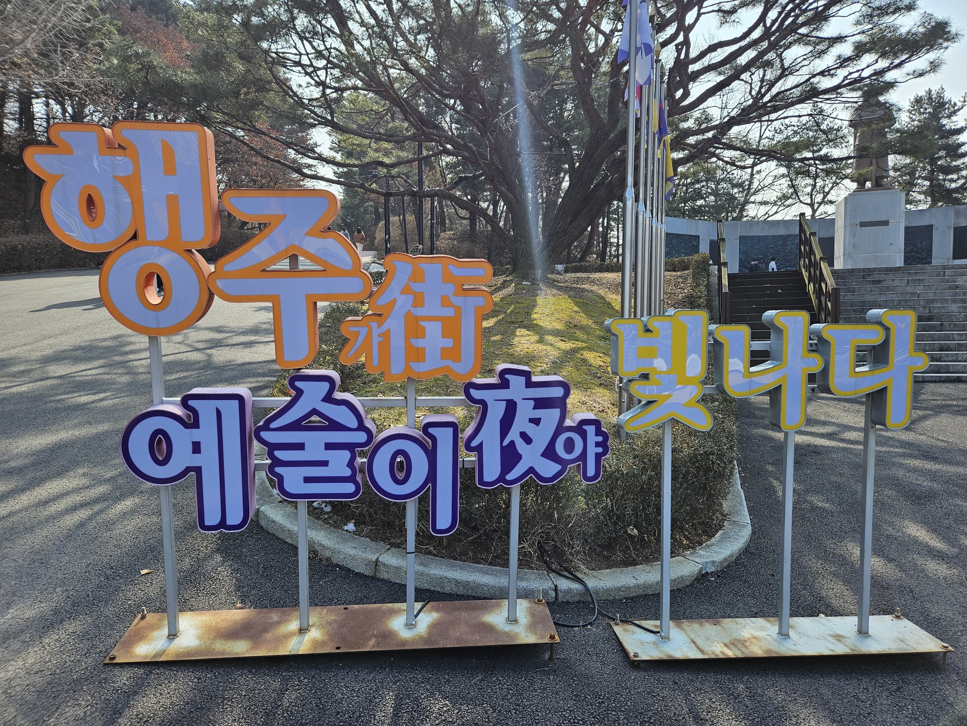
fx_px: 643
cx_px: 484
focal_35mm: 23
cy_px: 363
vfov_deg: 58.9
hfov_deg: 73.9
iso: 40
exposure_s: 1/1372
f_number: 1.8
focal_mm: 5.4
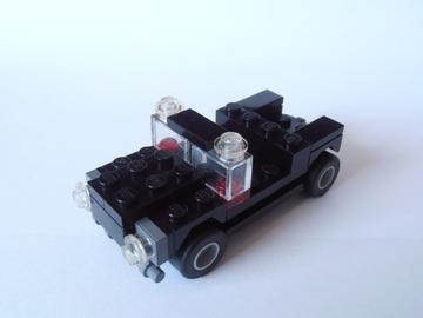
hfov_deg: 50.1
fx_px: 452
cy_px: 159
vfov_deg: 38.7
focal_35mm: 37
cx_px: 212
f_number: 3.9
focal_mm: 6.61
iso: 125
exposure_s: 1/20
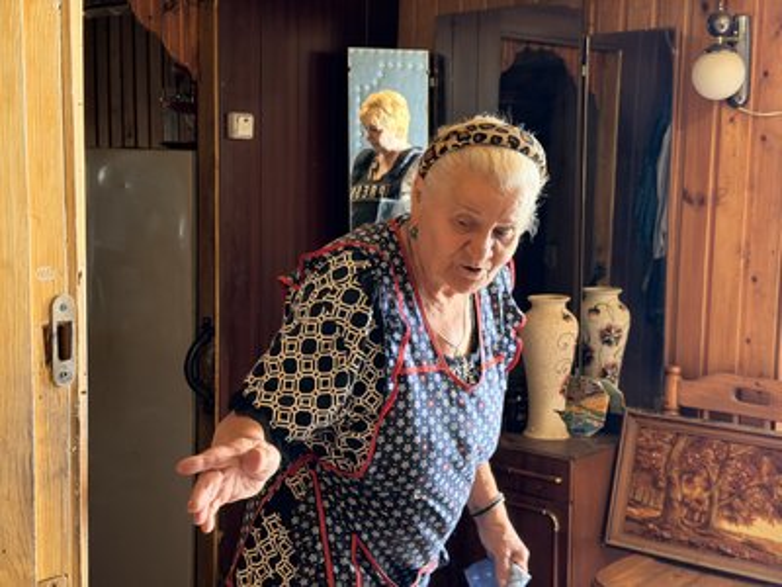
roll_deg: -1.9
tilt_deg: -6.1
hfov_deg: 39.7
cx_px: 391
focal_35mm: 48
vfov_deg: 30.3
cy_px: 294
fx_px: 1084
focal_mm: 6.76
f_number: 1.78
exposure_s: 1/40
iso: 400
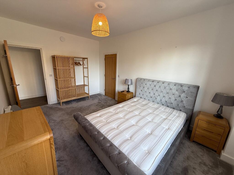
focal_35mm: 14
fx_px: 95
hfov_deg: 102.1
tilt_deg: -12.5
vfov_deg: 85.7
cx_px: 117
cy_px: 88
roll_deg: -2.4
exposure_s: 1/99
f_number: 2.2
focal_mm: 2.22
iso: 80
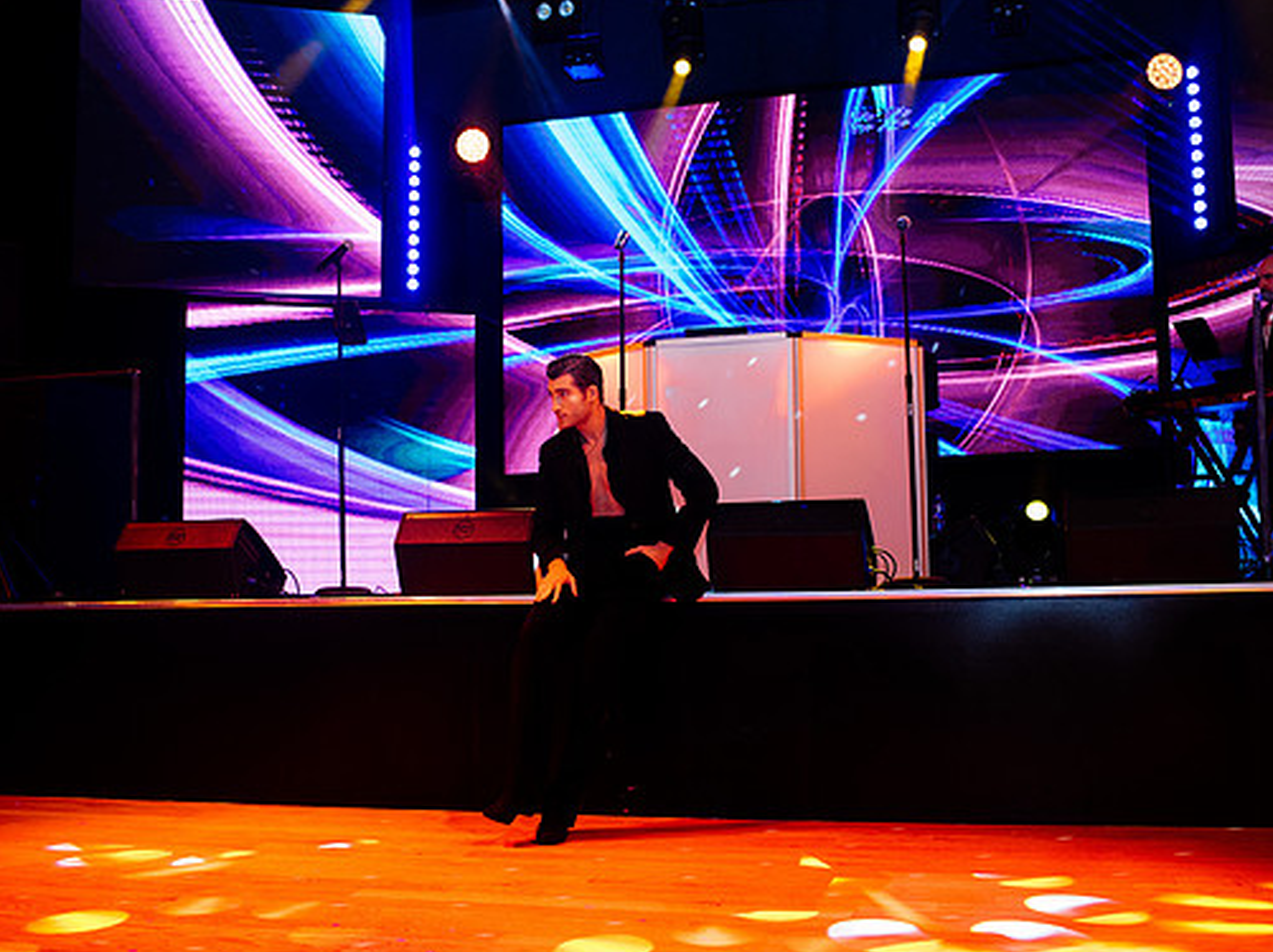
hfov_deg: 47.9
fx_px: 1433
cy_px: 484
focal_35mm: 39
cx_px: 671
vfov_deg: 36.8
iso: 1600
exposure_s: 1/200
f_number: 3.2
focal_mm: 35
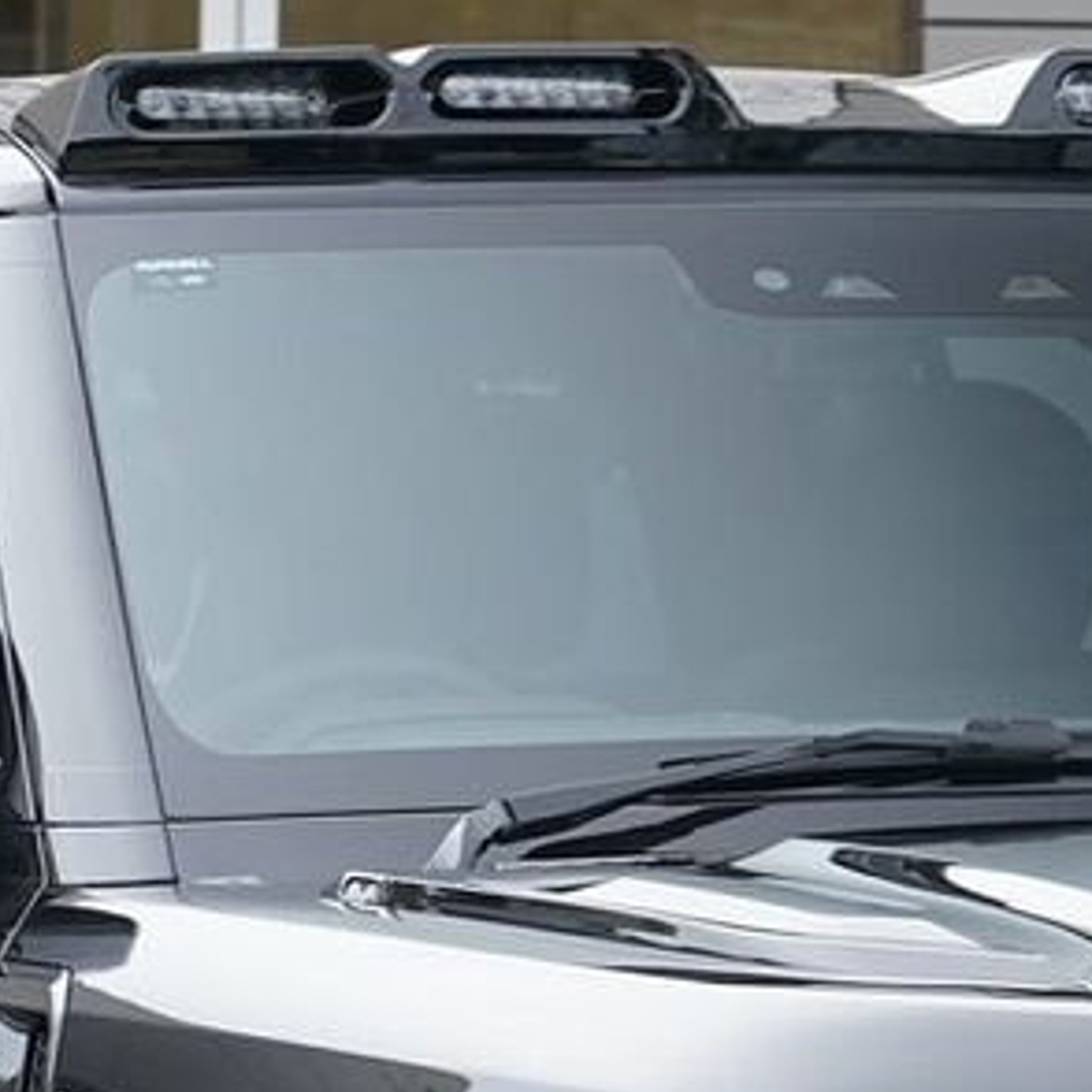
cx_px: 932
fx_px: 12991
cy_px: 1289
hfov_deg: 4.8
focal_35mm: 364
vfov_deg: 4.8
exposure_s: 1/100
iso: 1000
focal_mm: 105
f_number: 7.1
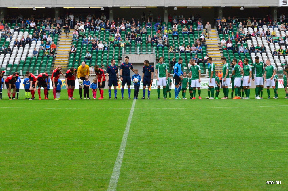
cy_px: 96
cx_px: 144
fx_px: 839
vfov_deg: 13.0
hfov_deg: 19.5
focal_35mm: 105
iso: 5000
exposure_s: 1/1600
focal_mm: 70
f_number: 10
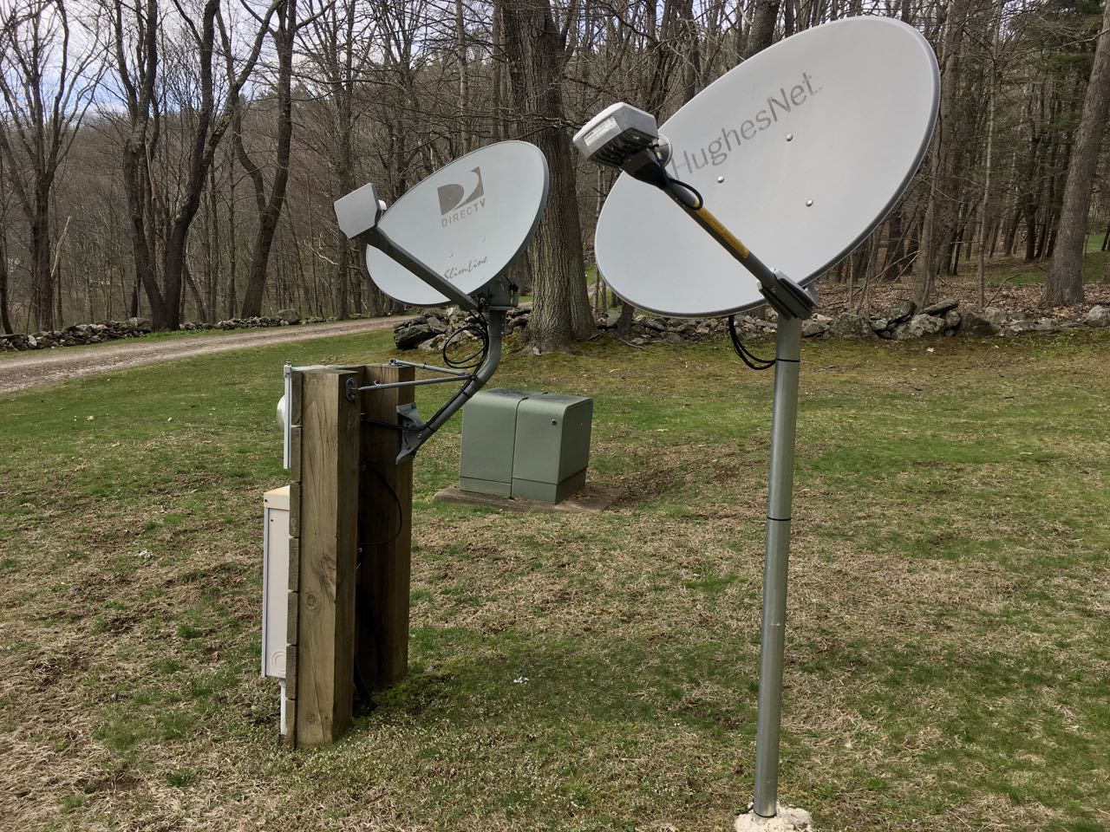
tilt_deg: -8.4
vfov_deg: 48.2
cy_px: 416
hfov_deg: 61.7
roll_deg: -2.9
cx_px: 555
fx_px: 930
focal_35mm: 29
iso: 25
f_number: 2.2
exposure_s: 1/392
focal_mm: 4.15
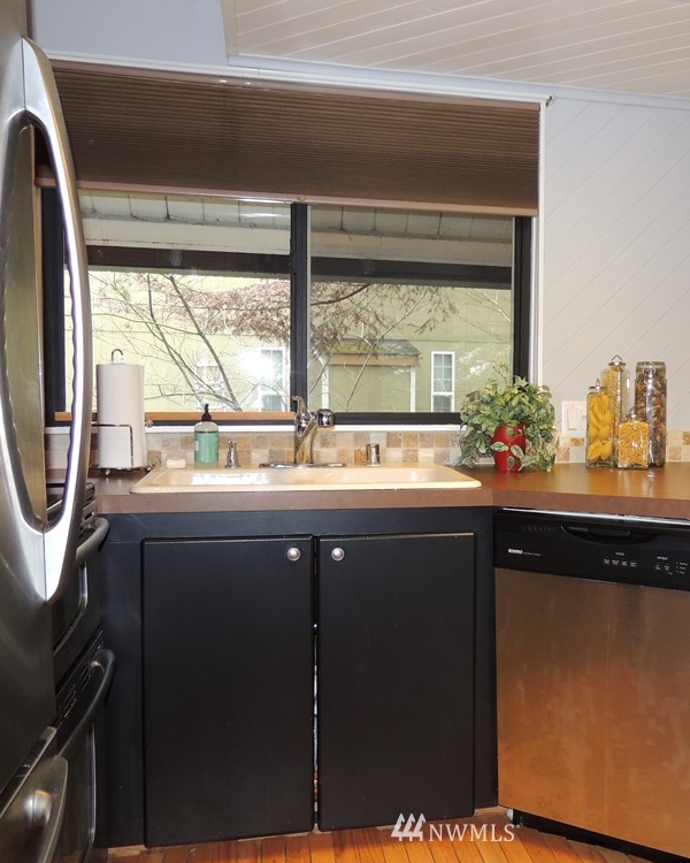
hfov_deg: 45.2
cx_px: 455
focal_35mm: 32
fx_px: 817
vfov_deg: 55.7
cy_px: 429
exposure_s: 1/30
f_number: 3
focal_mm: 4.3
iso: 200
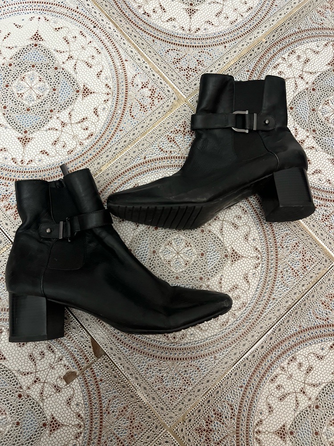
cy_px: 223
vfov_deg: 67.3
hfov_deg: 53.1
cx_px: 167
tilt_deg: -80.9
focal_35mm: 26
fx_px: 334
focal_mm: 5.7
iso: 500
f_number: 1.5
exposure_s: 1/33
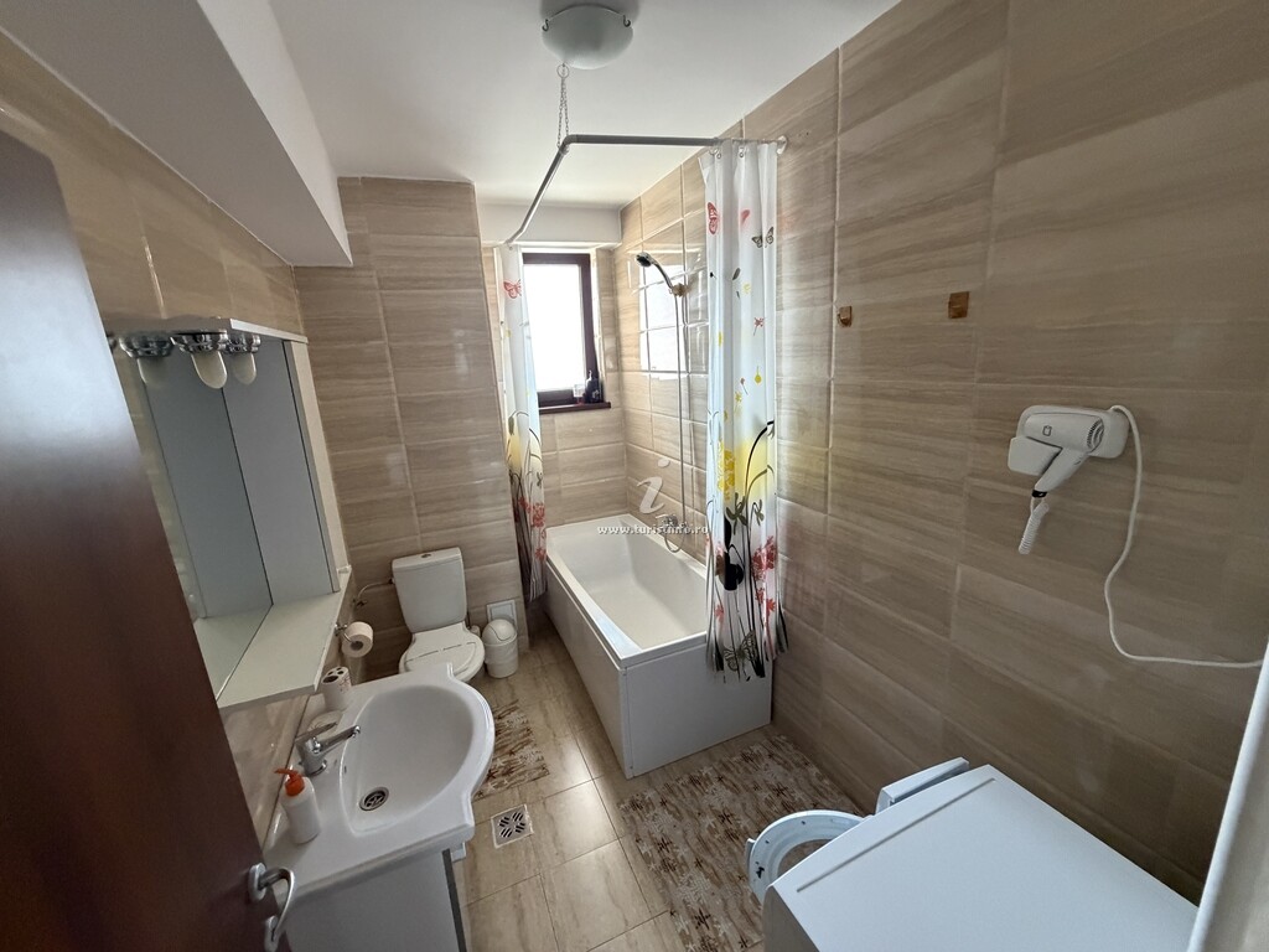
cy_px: 476
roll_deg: +3.2
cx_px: 634
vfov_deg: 85.7
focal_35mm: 14
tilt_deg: -15.4
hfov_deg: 102.1
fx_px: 513
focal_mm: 2.22
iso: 640
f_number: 2.2
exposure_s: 1/60
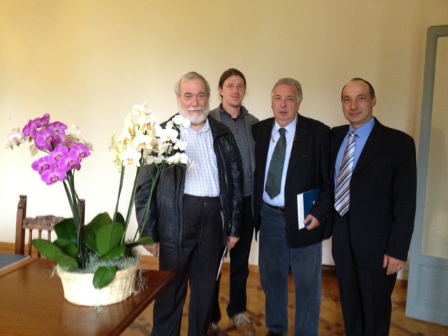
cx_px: 224
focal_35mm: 35
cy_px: 168
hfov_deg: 52.6
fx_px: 453
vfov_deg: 40.7
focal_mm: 4.28
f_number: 2.4
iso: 320
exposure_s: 1/20
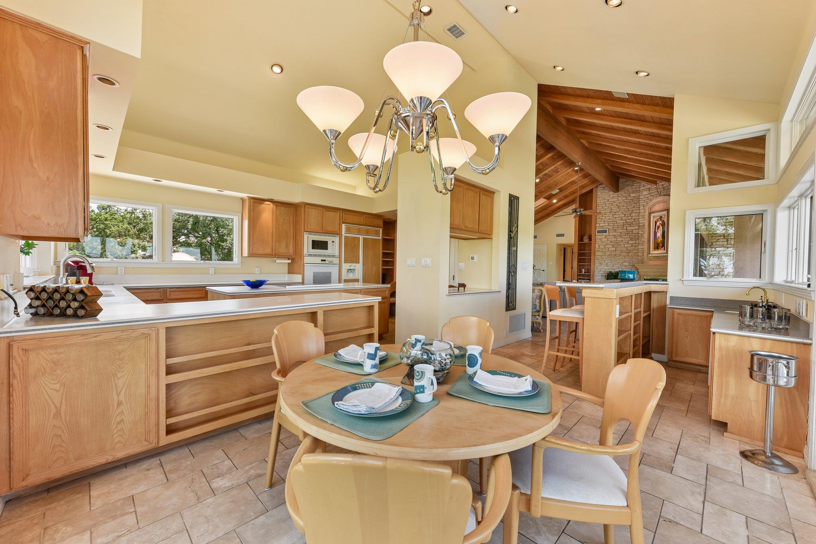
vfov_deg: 81.2
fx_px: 317
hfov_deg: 104.3
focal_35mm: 14
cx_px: 408
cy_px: 272
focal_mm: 14
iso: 100
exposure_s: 1/30
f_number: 8
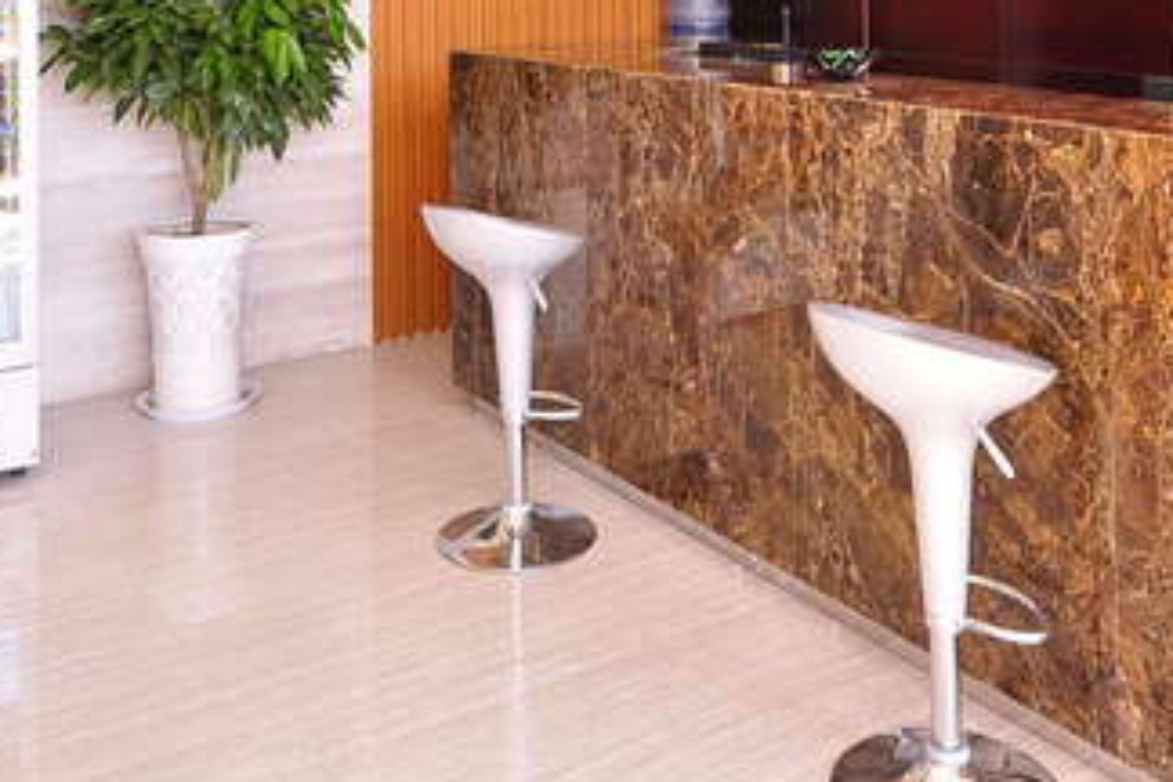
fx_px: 1303
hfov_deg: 48.4
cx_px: 641
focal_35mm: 40
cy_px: -72
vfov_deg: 30.1
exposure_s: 1/100
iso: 500
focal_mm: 12
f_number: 4.5
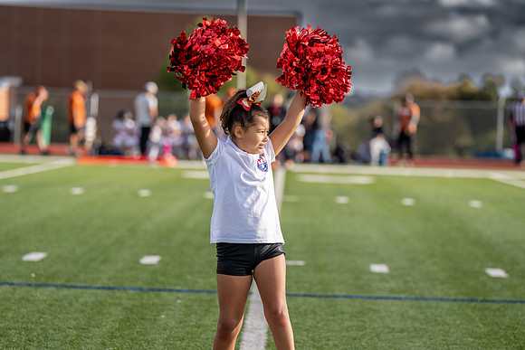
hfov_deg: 14.0
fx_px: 2145
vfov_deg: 9.3
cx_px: 247
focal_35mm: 147
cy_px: 185
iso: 250
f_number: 2.8
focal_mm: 134
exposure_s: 1/3200
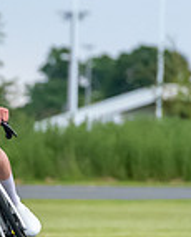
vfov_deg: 2.6
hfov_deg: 2.1
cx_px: -174
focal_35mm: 740
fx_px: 5212
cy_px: 150
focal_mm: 195
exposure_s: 1/640
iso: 7200
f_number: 5
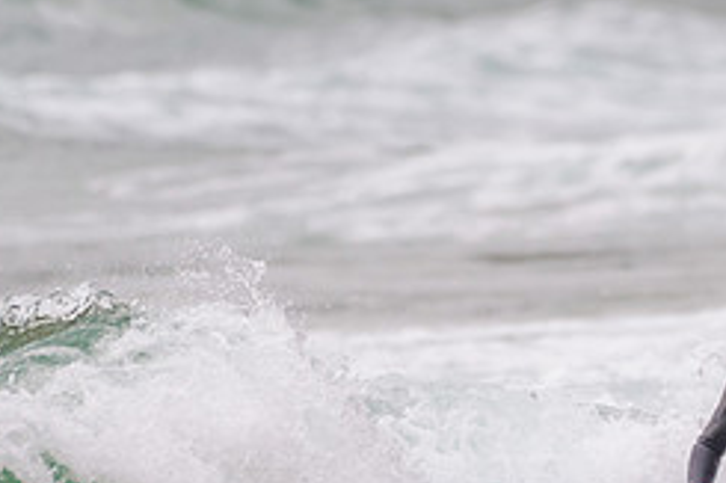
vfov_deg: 0.9
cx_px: 867
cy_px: 420
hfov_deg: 1.4
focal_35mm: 1452
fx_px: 29261
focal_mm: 500
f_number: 5.6
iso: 360
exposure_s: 1/800
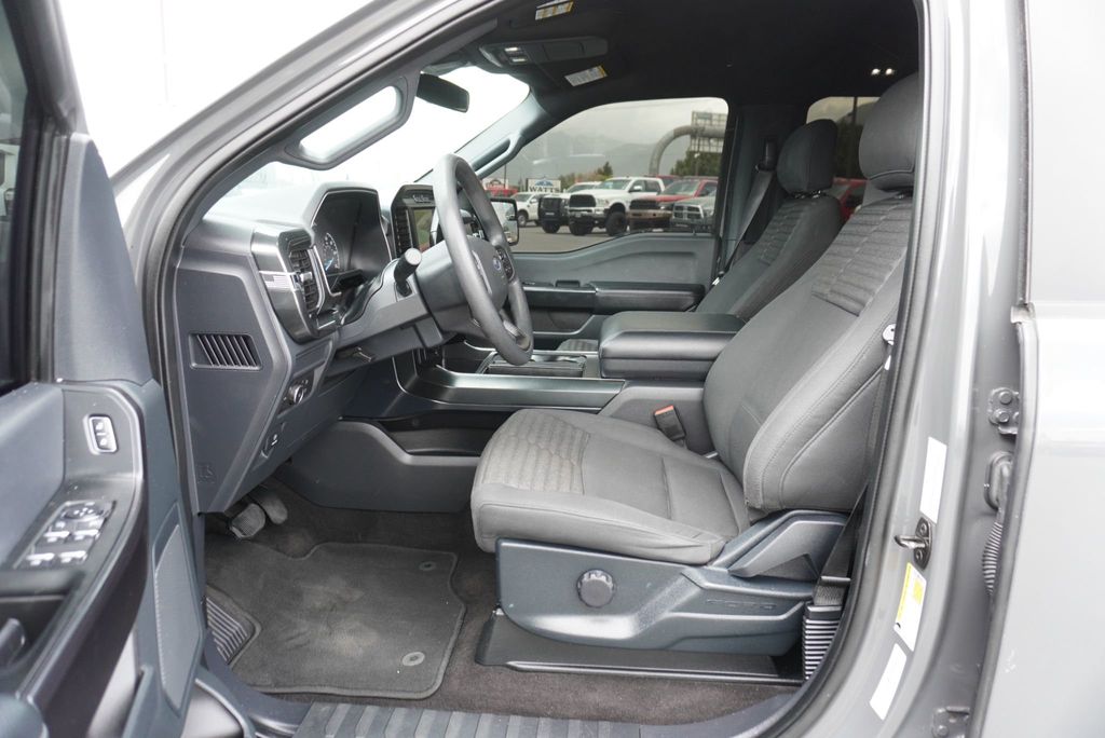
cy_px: 369
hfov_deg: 73.7
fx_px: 737
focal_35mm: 24
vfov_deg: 53.2
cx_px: 552
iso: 640
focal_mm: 16
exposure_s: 1/160
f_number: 4
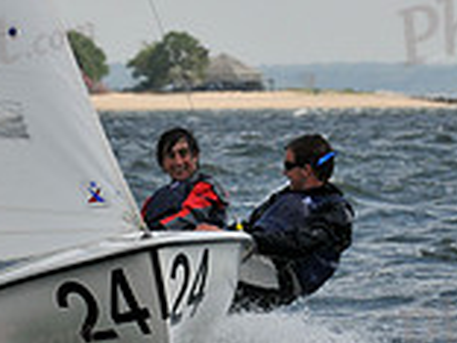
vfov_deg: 2.4
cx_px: 246
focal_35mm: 620
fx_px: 8185
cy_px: 183
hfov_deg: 3.2
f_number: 8
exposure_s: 1/800
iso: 200
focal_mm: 116
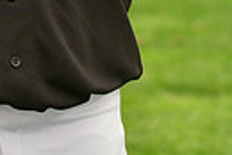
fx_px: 4524
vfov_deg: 2.0
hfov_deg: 2.9
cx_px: 50
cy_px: -126
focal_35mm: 701
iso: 320
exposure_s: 1/1000
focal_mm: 105
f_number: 4
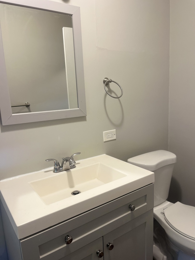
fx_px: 195
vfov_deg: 67.3
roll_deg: +3.0
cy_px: 130
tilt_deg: -10.1
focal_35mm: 26
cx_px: 98
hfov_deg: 53.1
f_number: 1.6
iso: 80
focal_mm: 5.1
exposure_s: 1/60
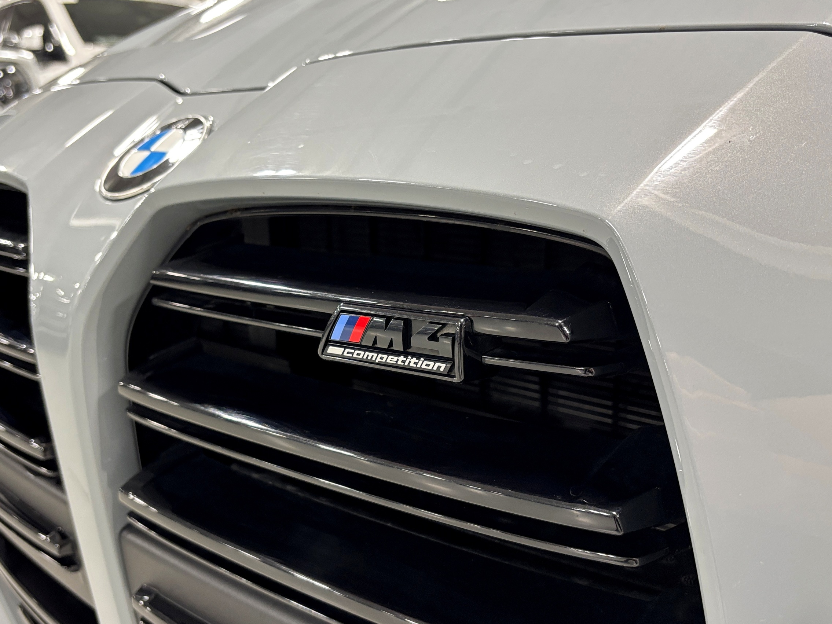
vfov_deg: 42.9
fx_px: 793
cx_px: 363
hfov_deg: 55.2
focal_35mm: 33
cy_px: 335
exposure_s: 1/41
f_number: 1.6
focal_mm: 5.96
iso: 250
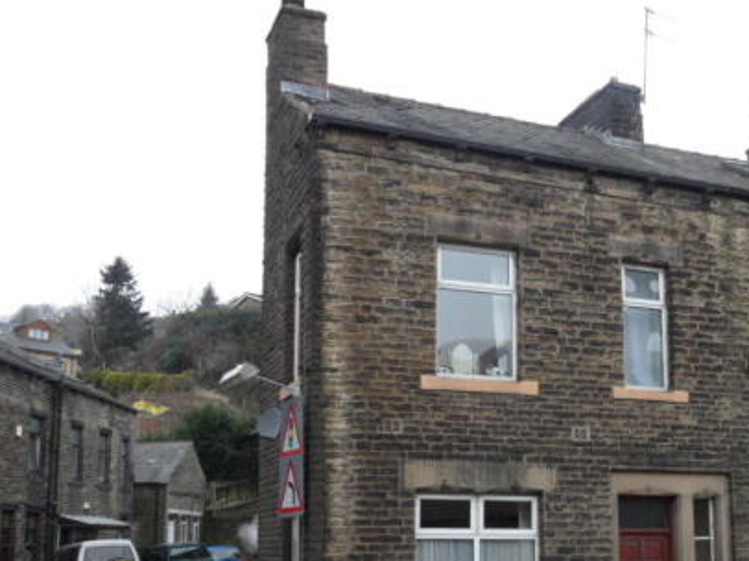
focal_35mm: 46
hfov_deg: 40.7
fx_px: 995
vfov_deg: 31.1
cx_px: 503
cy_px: 398
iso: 80
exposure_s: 1/125
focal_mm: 5.3
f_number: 3.4
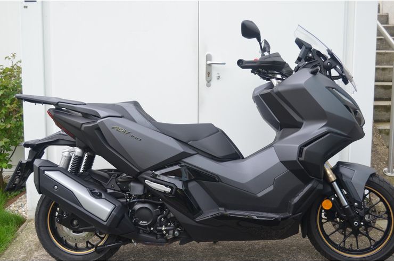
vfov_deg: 30.8
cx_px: 197
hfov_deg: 45.0
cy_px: 131
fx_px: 476
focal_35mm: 44
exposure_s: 1/125
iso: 400
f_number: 5.6
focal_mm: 29
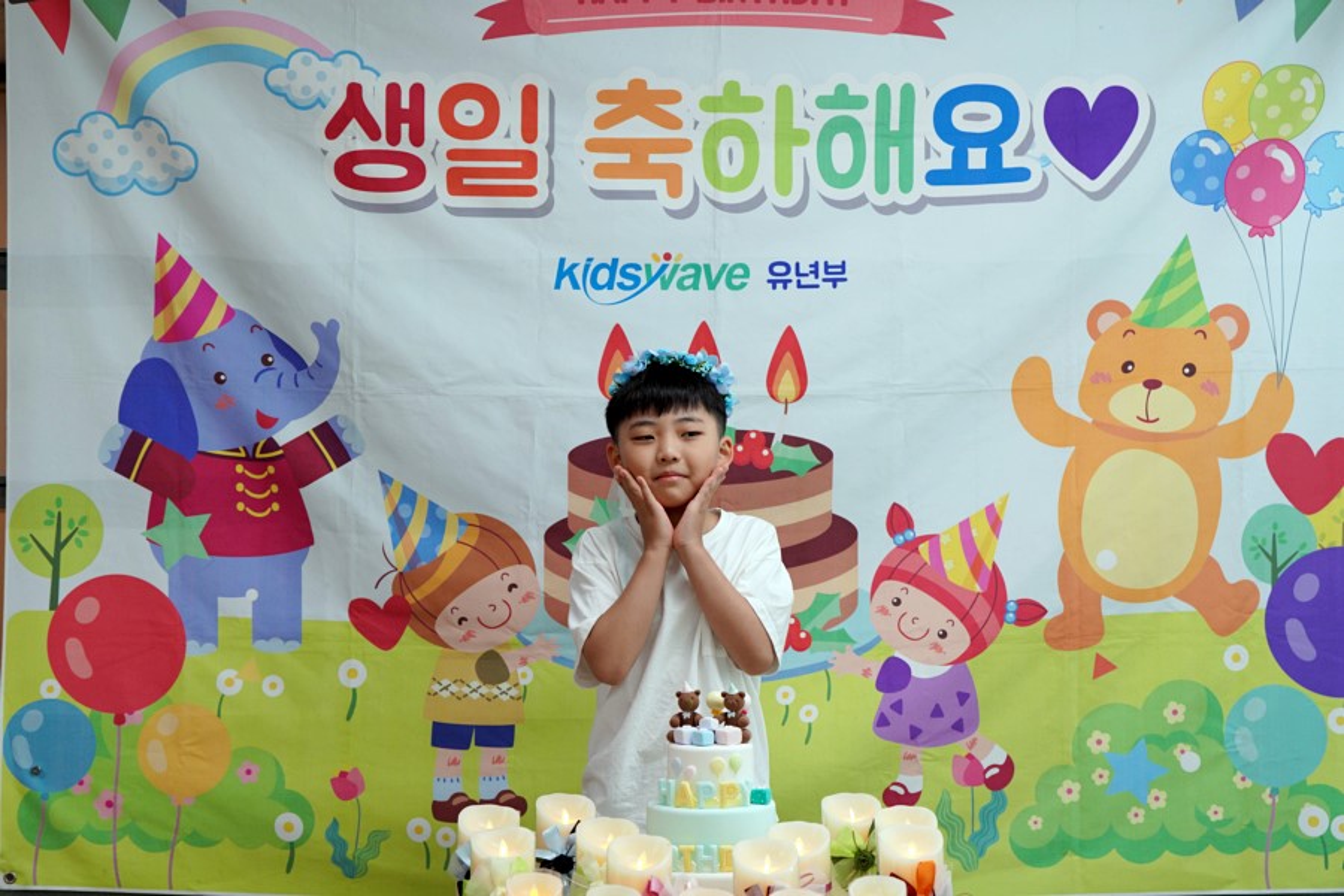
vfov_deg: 19.5
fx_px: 2613
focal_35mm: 70
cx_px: 672
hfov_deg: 28.8
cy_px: 448
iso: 640
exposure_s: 1/160
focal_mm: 70
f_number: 4
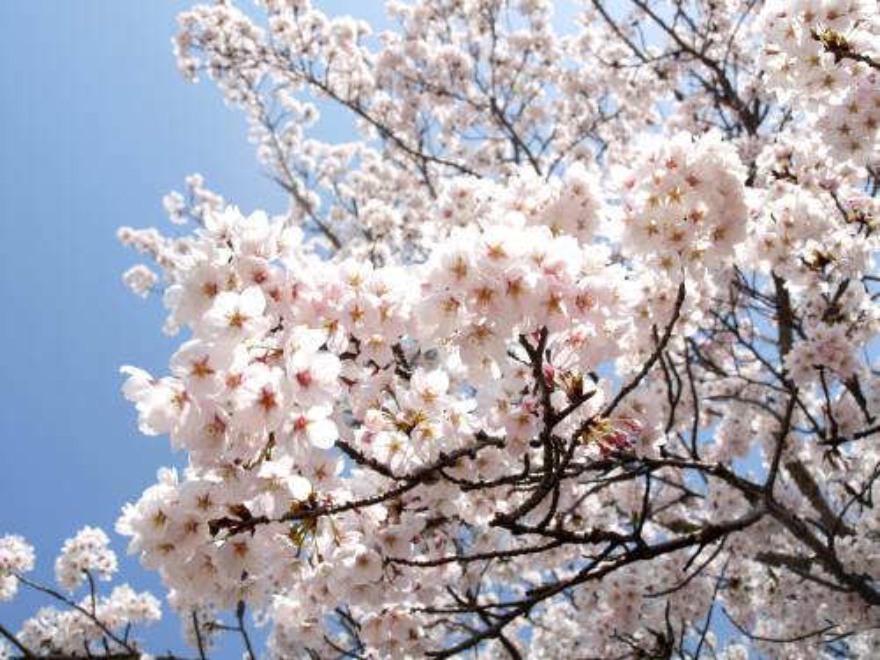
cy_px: 330
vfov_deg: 41.8
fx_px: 864
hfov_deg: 54.0
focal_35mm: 34
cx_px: 440
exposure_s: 1/250
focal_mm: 17
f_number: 7.1
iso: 100
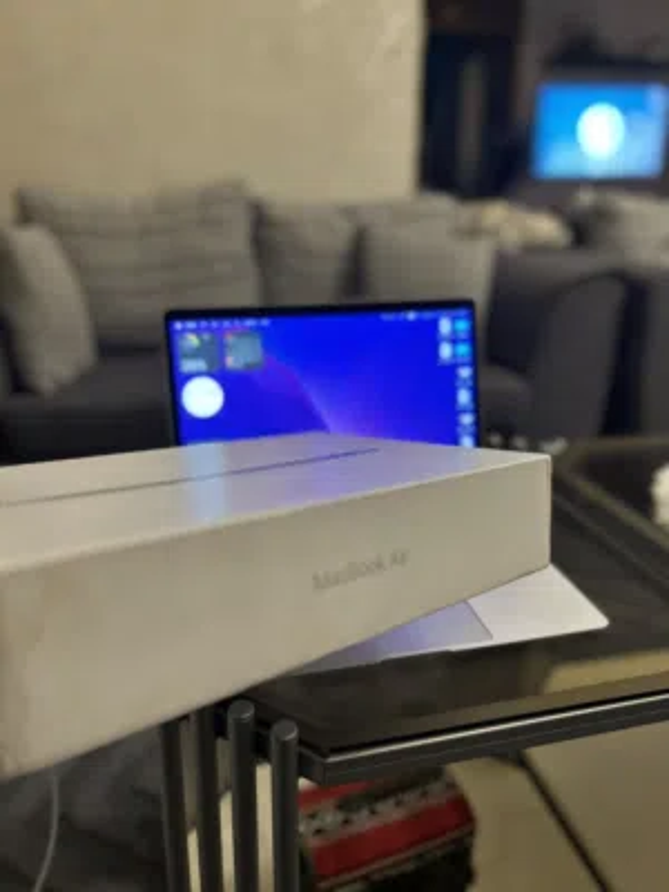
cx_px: 334
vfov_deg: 67.3
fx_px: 670
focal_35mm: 26
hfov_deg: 53.1
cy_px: 446
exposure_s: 1/50
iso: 400
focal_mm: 5.7
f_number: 1.5
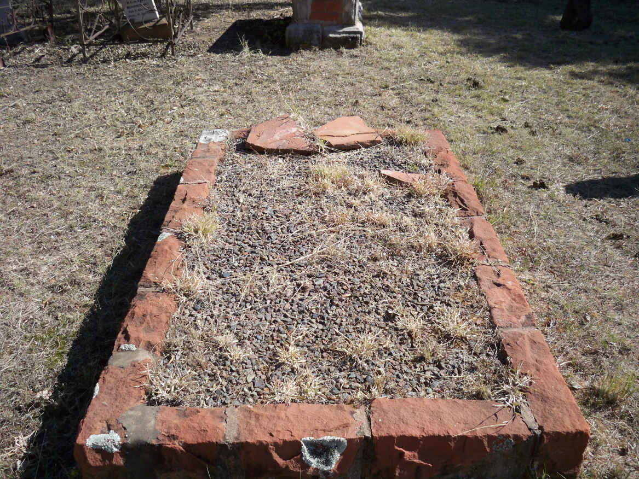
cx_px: 320
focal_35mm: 35
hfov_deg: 52.6
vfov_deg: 40.7
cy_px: 240
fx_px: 646
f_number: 3.1
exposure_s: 1/640
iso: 64
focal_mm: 6.3
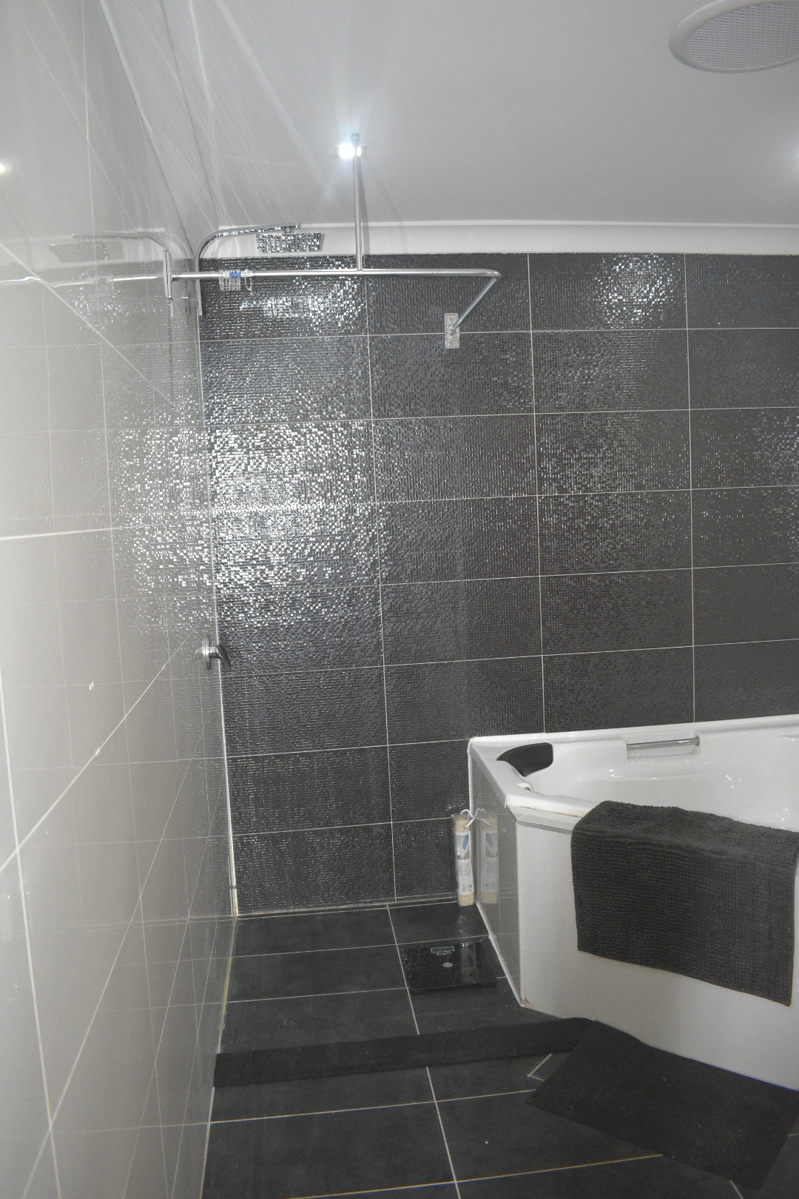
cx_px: 400
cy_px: 600
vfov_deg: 67.4
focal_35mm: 27
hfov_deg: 47.9
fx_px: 899
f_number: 3.5
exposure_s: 1/125
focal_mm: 18
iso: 1600
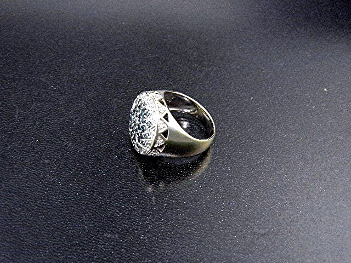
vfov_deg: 24.8
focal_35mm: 59
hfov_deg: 32.7
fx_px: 598
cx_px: 176
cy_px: 132
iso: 800
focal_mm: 10.6
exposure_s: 1/30
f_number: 8
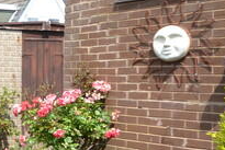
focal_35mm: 75
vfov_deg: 18.2
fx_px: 469
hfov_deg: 21.4
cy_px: 62
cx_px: -136
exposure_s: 1/200
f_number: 7.1
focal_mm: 10
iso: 100
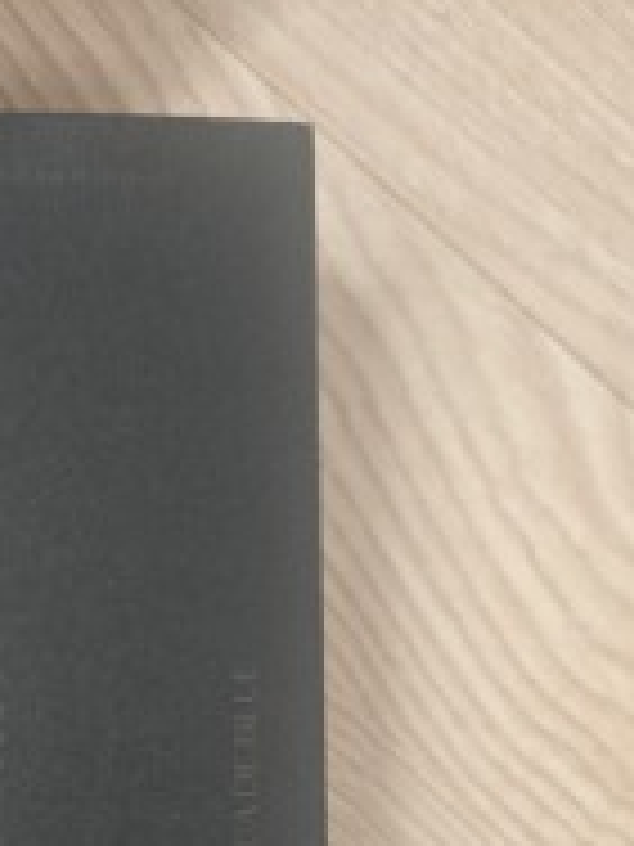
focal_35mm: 44
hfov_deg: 31.8
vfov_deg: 39.0
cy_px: 806
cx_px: 103
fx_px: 1074
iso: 1000
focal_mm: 5.4
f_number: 1.8
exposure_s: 1/60
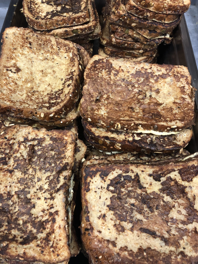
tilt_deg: -61.5
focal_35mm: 28
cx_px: 99
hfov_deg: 49.7
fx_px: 214
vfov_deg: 63.4
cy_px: 132
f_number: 1.8
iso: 40
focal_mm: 3.99
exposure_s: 1/15
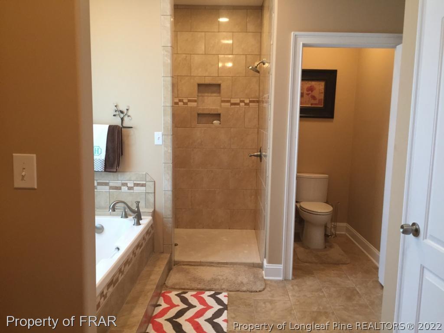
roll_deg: -0.9
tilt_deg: -6.3
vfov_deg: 48.2
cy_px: 166
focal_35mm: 29
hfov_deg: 61.7
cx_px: 222
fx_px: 372
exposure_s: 1/30
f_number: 2.2
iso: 125
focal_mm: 4.15
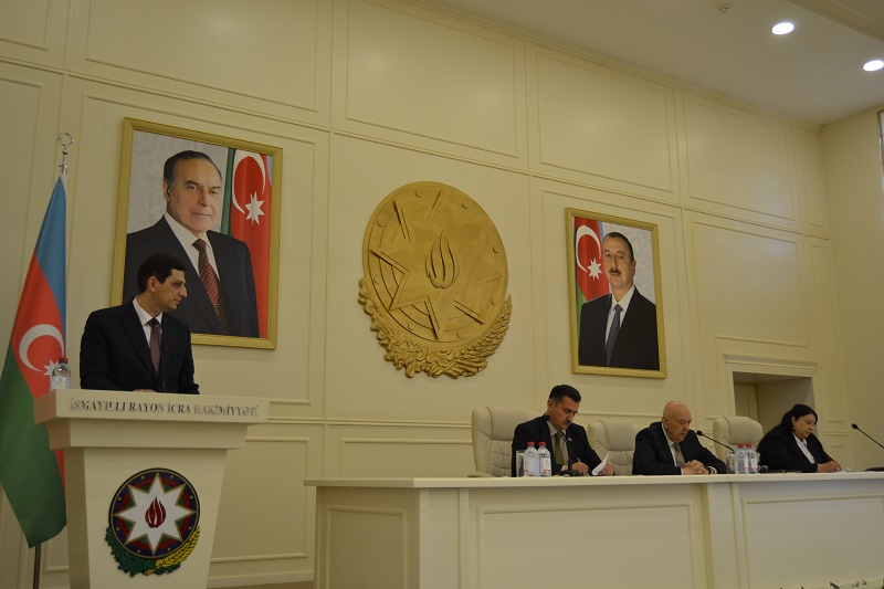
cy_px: 294
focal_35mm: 34
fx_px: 847
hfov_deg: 55.1
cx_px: 442
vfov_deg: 38.3
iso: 500
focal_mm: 23
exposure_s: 1/60
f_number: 3.8
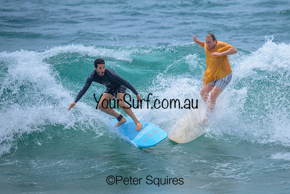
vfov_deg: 1.3
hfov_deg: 1.9
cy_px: 89
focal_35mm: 1100
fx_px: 8866
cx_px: 199
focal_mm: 800
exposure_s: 1/3200
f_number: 6.3
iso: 280
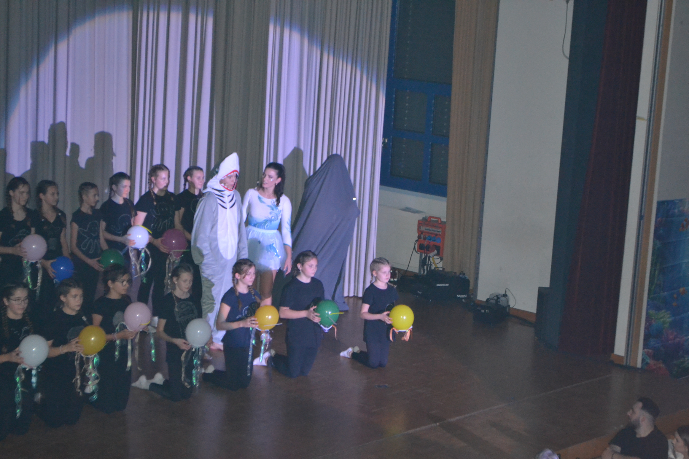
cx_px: 344
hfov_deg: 24.6
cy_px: 230
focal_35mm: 82
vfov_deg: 16.6
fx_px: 1579
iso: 3200
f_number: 5.6
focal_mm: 55
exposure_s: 1/60
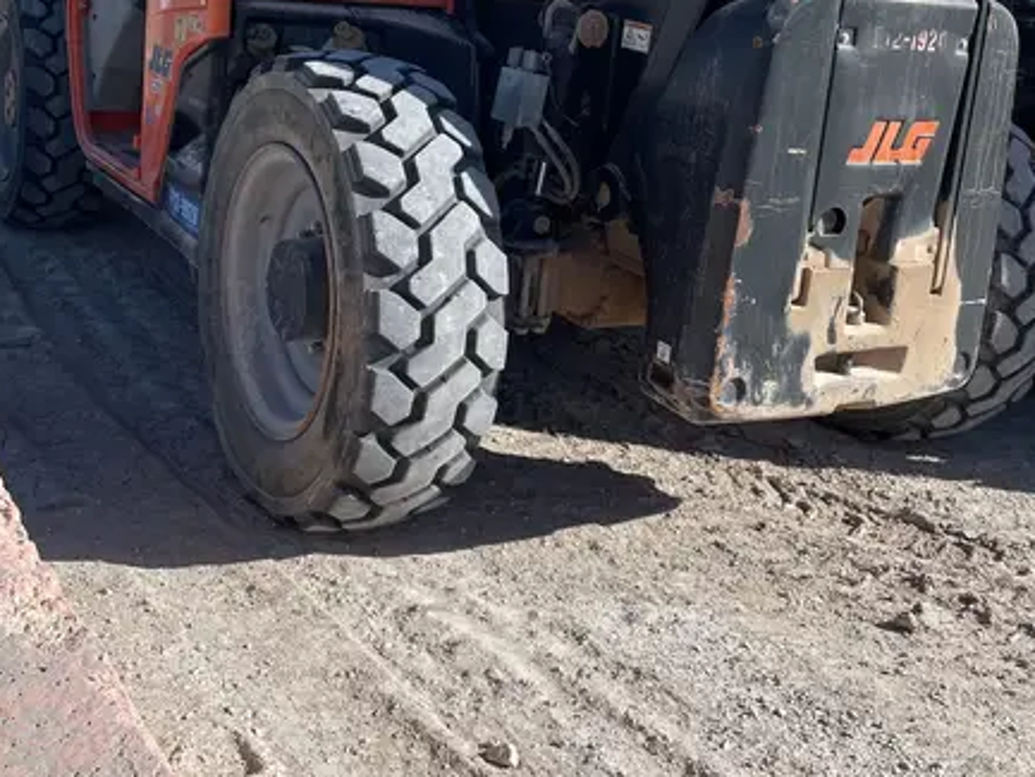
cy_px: 178
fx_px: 1316
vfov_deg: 32.2
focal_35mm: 44
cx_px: 512
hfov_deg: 42.9
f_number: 1.6
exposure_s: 1/3401
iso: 32
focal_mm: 4.2
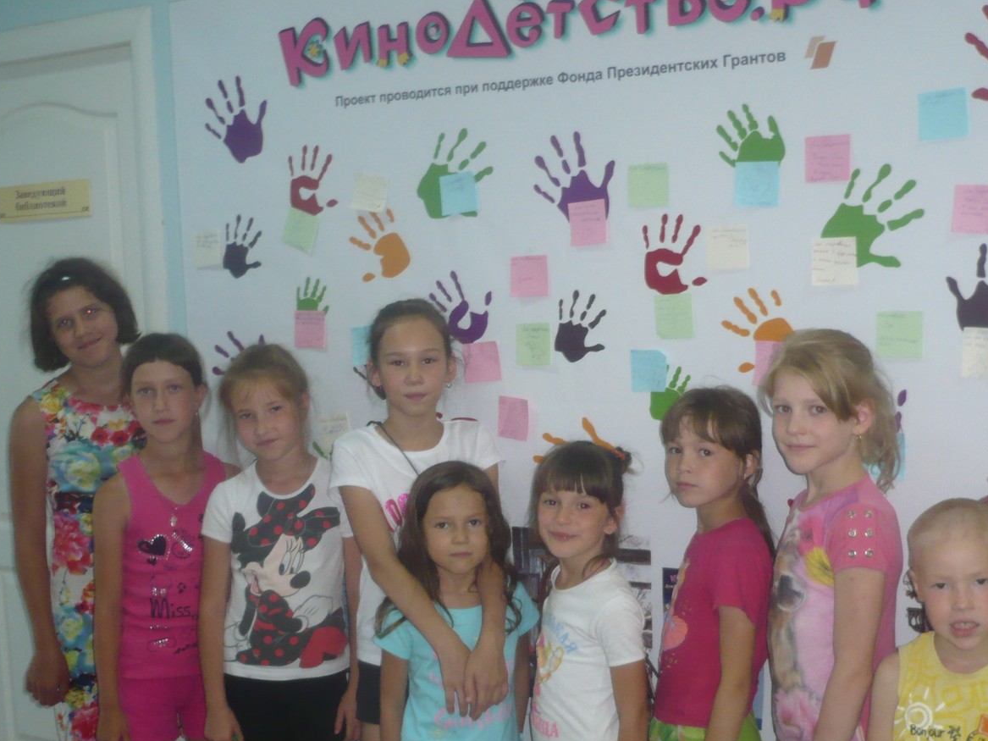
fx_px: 1370
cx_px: 583
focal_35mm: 48
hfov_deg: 39.5
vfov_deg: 30.2
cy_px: 399
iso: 200
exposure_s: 1/30
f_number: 2.8
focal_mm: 5.8
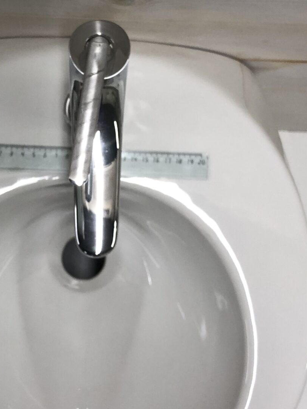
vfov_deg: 29.3
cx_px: 82
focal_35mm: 66
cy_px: 175
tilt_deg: -81.4
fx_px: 780
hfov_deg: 22.1
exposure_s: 1/33
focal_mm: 3.99
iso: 25
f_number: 1.8
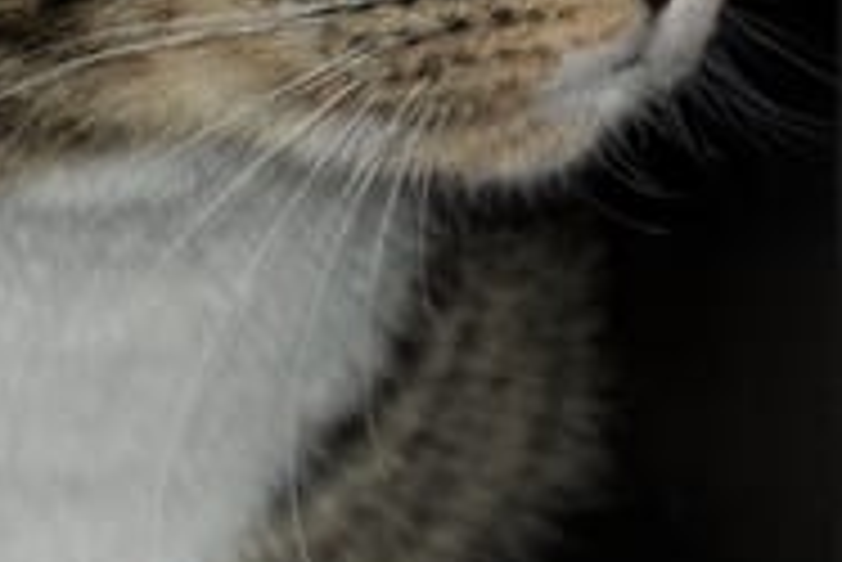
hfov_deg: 6.4
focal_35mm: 322
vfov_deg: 4.3
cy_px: -223
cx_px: 77
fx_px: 7537
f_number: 4
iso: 400
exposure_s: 1/250
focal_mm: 25.34
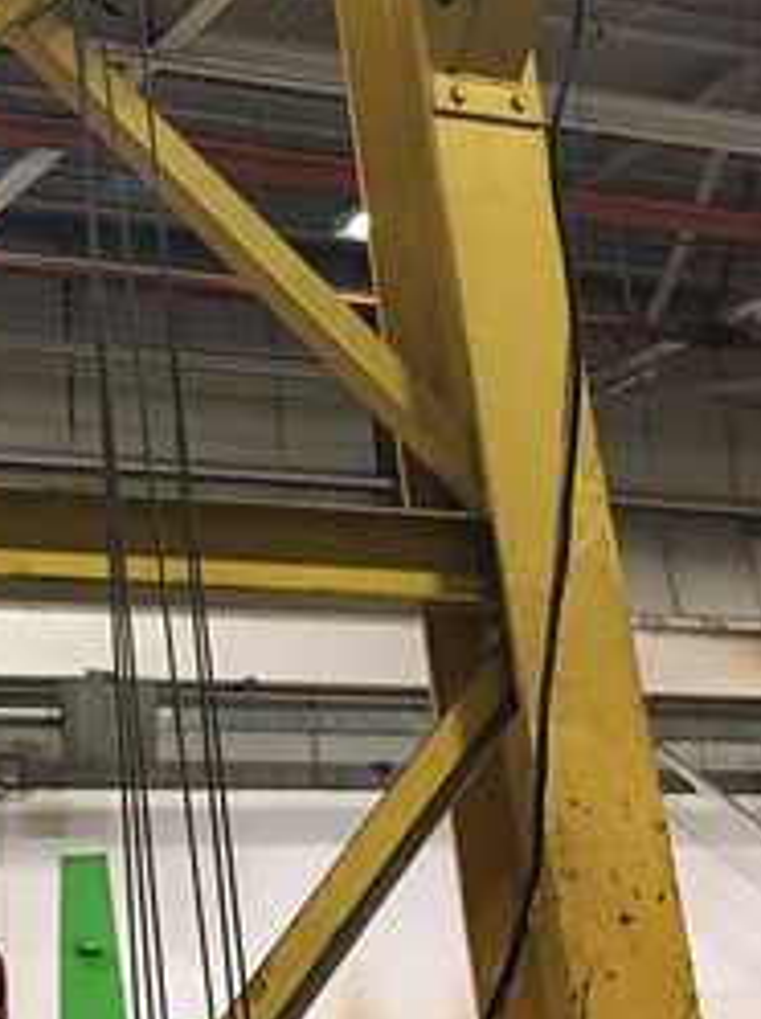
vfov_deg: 27.2
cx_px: -53
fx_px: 2057
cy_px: 196
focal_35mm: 70
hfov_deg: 20.1
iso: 200
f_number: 2.2
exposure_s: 1/17
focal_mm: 4.15
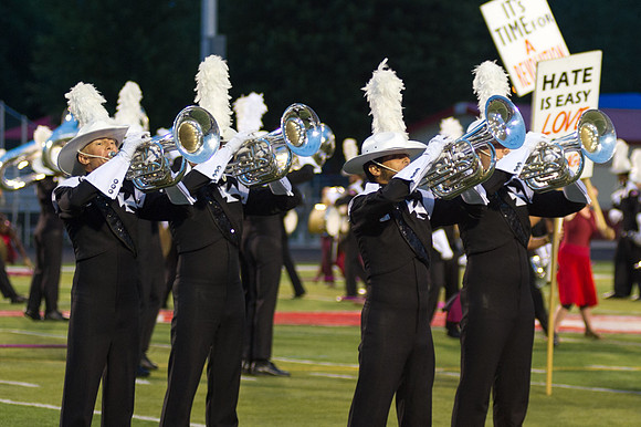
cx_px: 427
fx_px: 3355
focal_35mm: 189
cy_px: 138
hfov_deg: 10.9
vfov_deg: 7.3
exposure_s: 1/160
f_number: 2.8
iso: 1800
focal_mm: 100
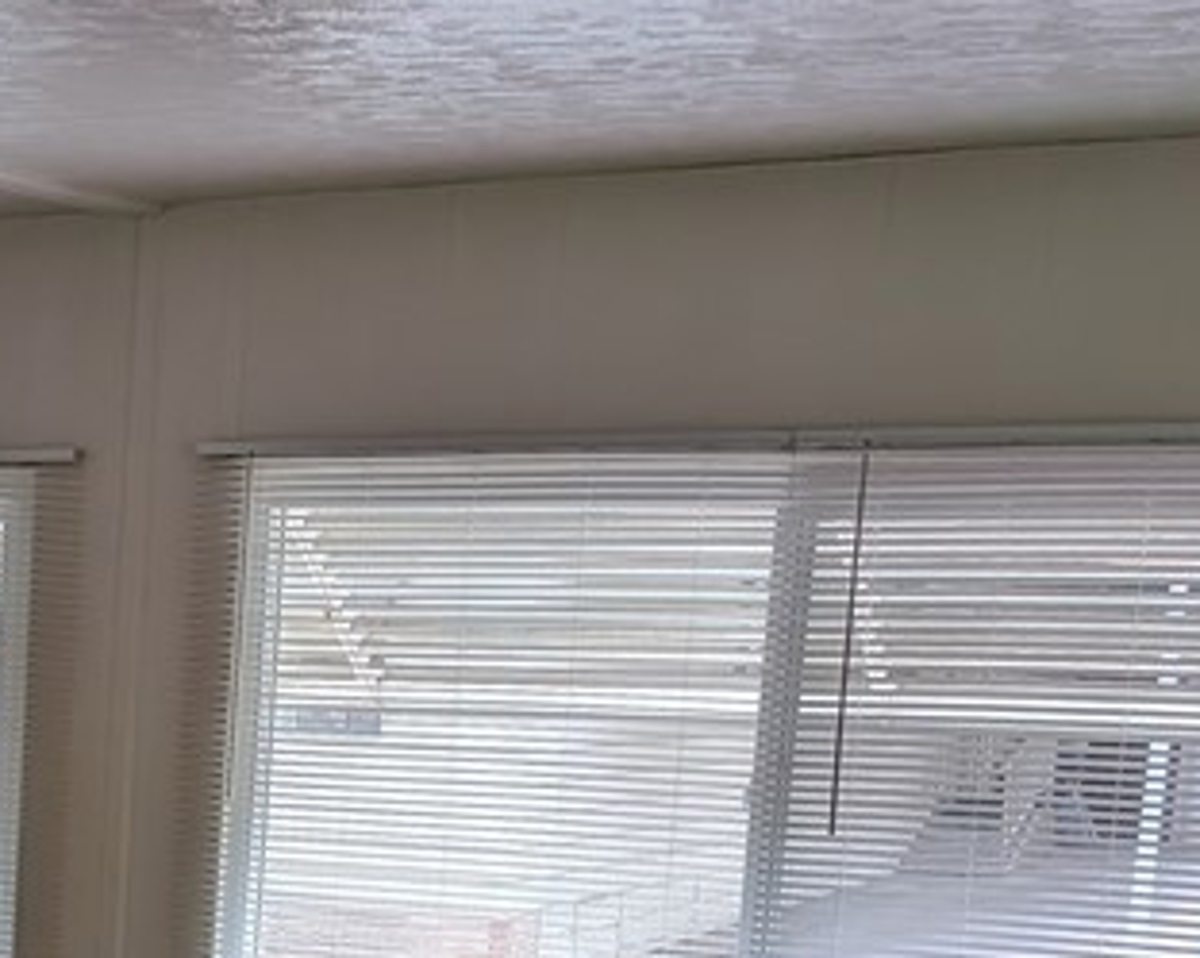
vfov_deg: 18.7
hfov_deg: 22.2
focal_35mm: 77
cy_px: 1181
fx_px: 2732
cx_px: -358
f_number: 1.7
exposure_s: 1/168
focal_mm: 4.53
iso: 29
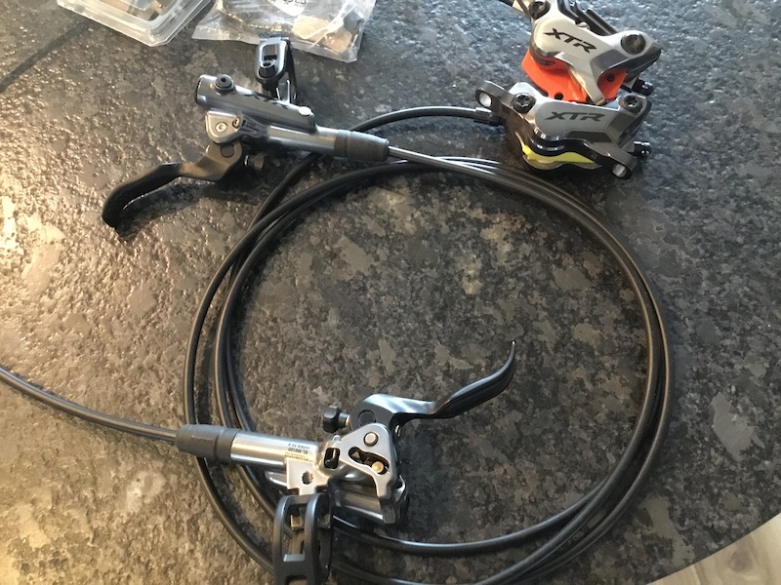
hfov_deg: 58.4
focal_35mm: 31
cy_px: 292
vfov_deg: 45.4
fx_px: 699
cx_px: 390
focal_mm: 3.3
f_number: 2.4
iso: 400
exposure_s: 1/15
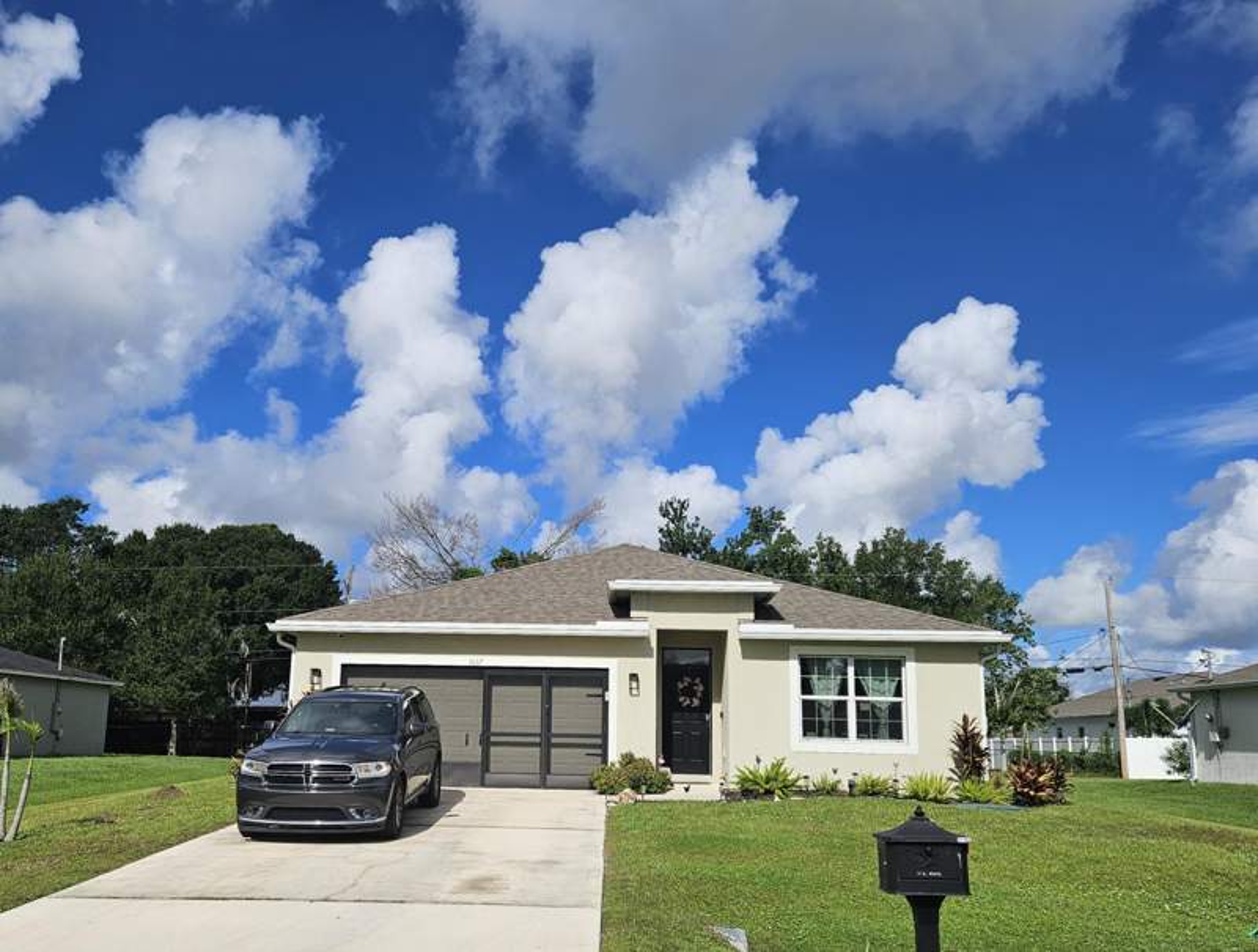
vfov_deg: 59.1
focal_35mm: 23
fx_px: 838
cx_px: 629
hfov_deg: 73.8
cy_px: 476
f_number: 1.8
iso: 25
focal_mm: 5.4
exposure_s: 1/5000
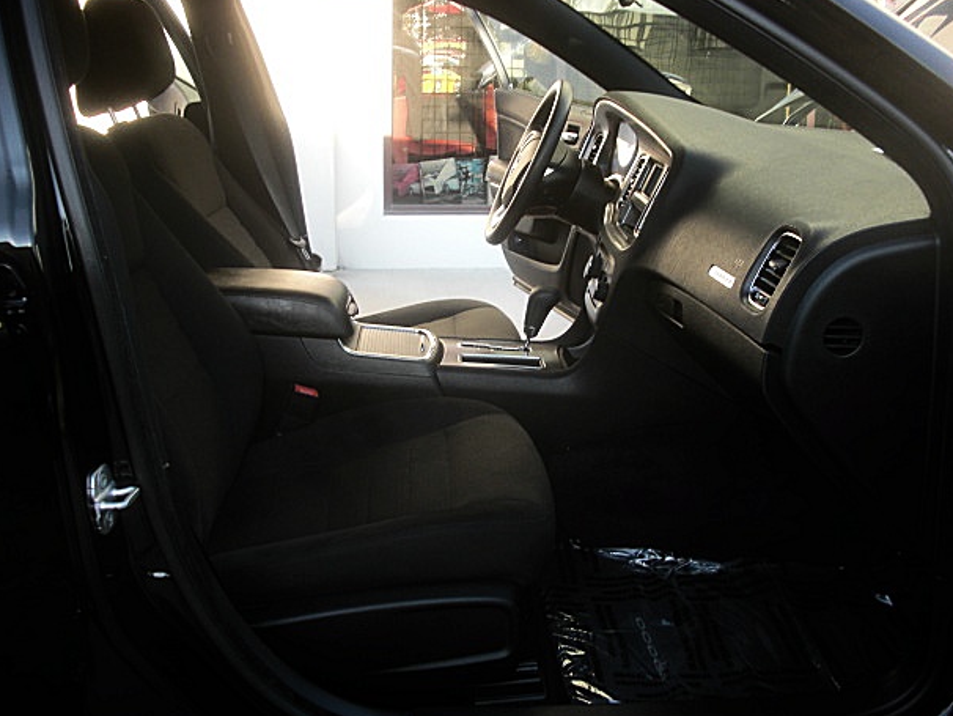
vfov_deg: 37.7
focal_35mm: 38
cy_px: 360
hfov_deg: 48.9
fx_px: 1047
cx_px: 494
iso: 50
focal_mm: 6.3
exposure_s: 1/60
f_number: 2.8
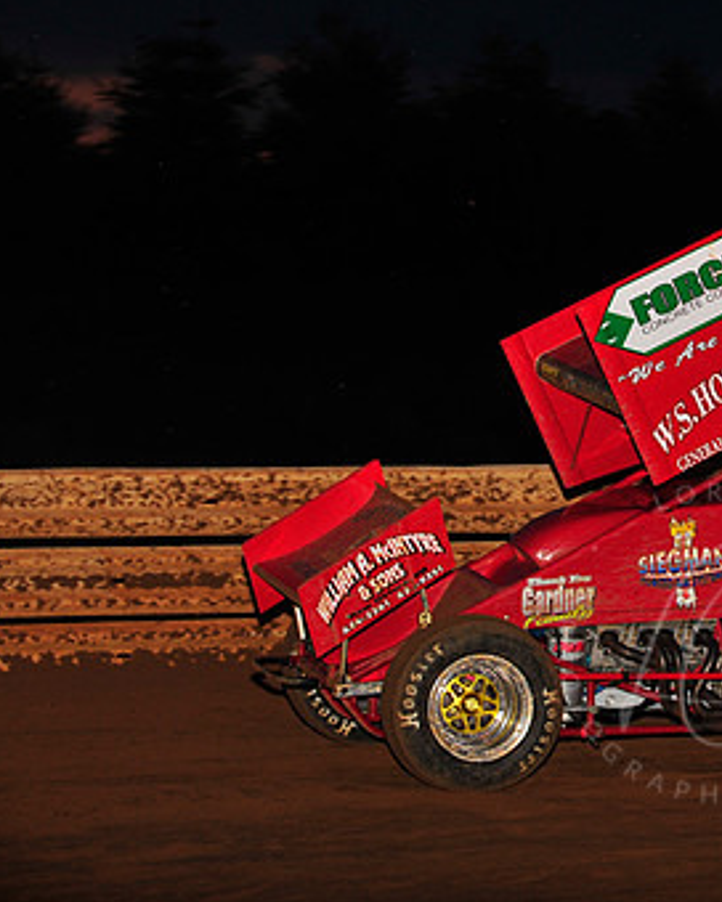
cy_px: 398
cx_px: 714
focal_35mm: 216
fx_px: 5769
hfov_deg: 7.1
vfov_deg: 8.9
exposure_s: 1/320
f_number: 8
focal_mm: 135
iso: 1000
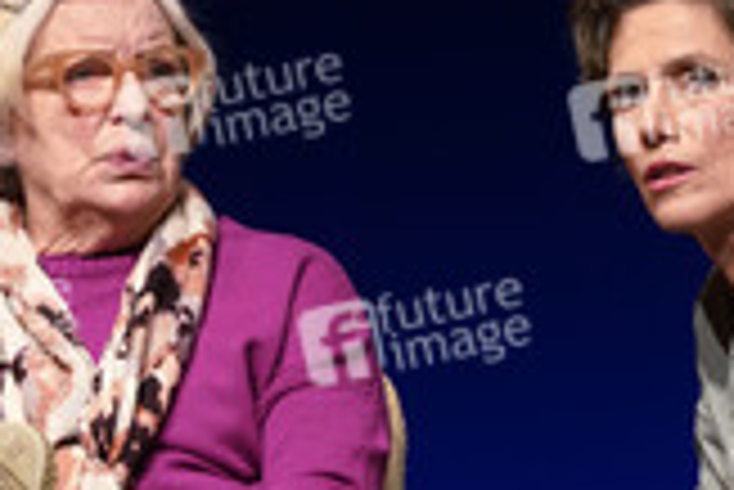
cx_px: 295
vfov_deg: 3.4
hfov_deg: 5.1
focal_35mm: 406
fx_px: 8285
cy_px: 220
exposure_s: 1/200
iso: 1600
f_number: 5.6
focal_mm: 147
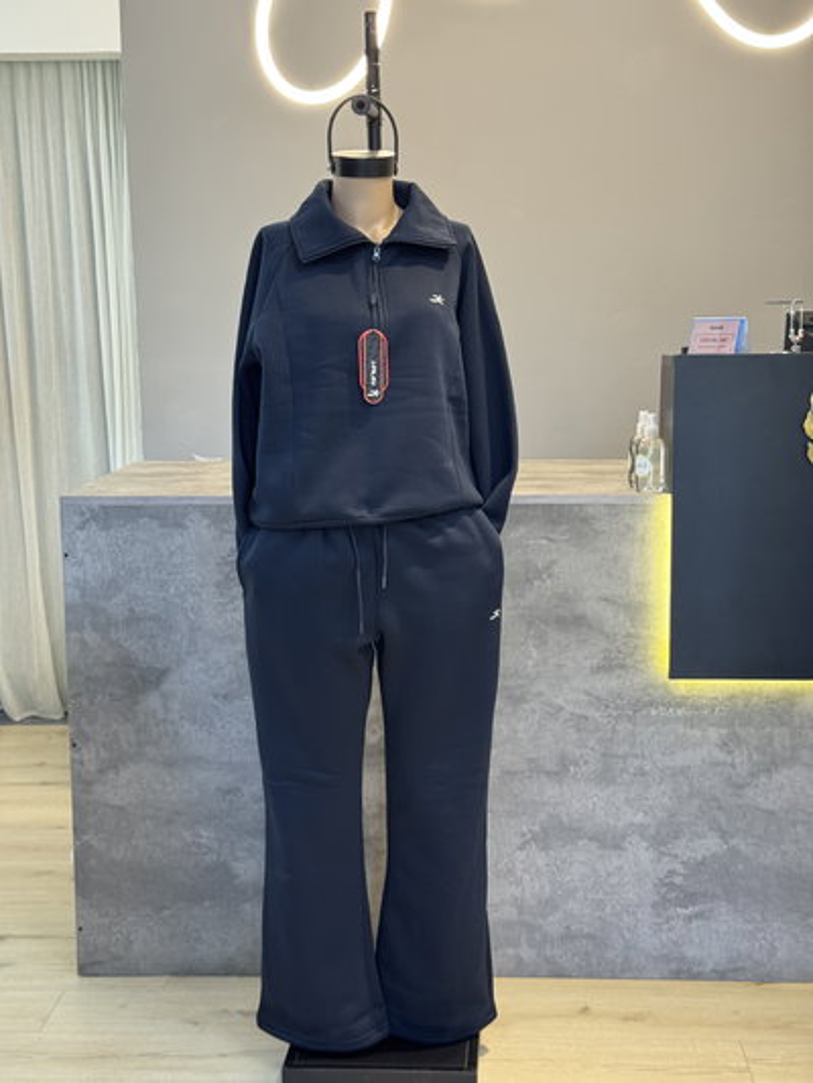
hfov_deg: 30.3
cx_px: 406
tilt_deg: -9.5
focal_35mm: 48
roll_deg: +1.2
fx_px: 1503
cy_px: 542
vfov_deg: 39.6
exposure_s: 1/50
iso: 100
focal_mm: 6.76
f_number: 1.78
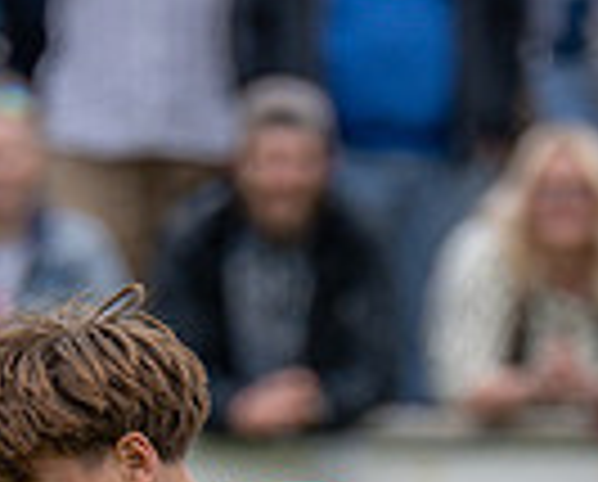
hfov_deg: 1.4
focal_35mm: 1354
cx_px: 336
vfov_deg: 1.1
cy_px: 1119
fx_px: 24017
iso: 125
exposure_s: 1/1250
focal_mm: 200
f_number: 2.8
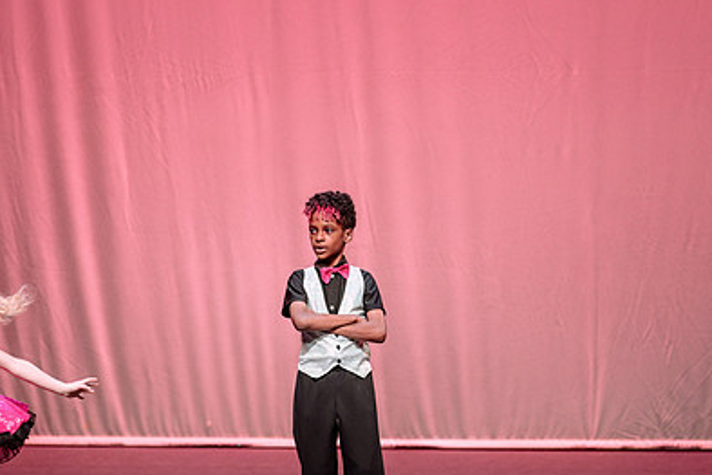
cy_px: 322
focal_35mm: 249
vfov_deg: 5.5
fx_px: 4926
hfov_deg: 8.3
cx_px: 344
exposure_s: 1/400
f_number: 2.8
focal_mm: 160
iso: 1250
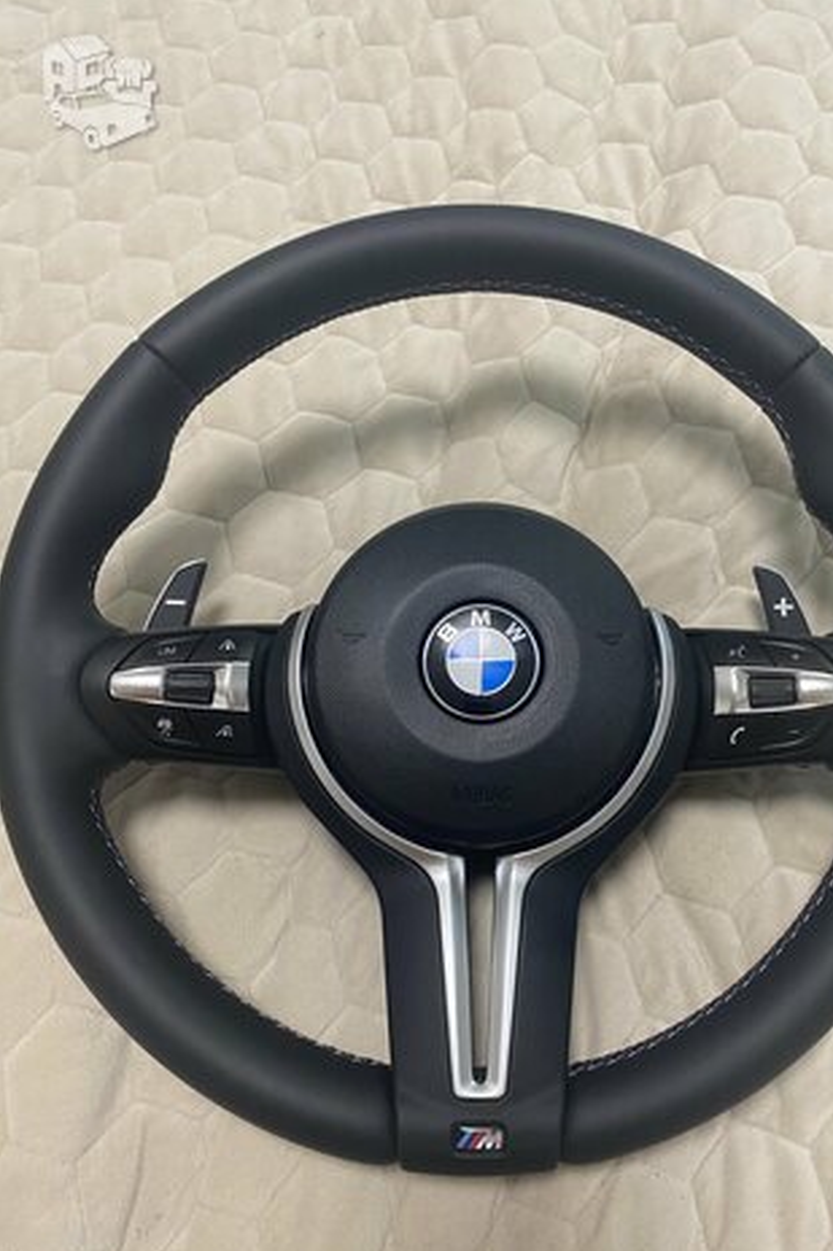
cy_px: 639
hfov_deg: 46.2
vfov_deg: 65.5
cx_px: 483
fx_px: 972
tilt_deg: -64.6
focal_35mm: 28
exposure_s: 1/60
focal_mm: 4.25
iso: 250
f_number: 1.8
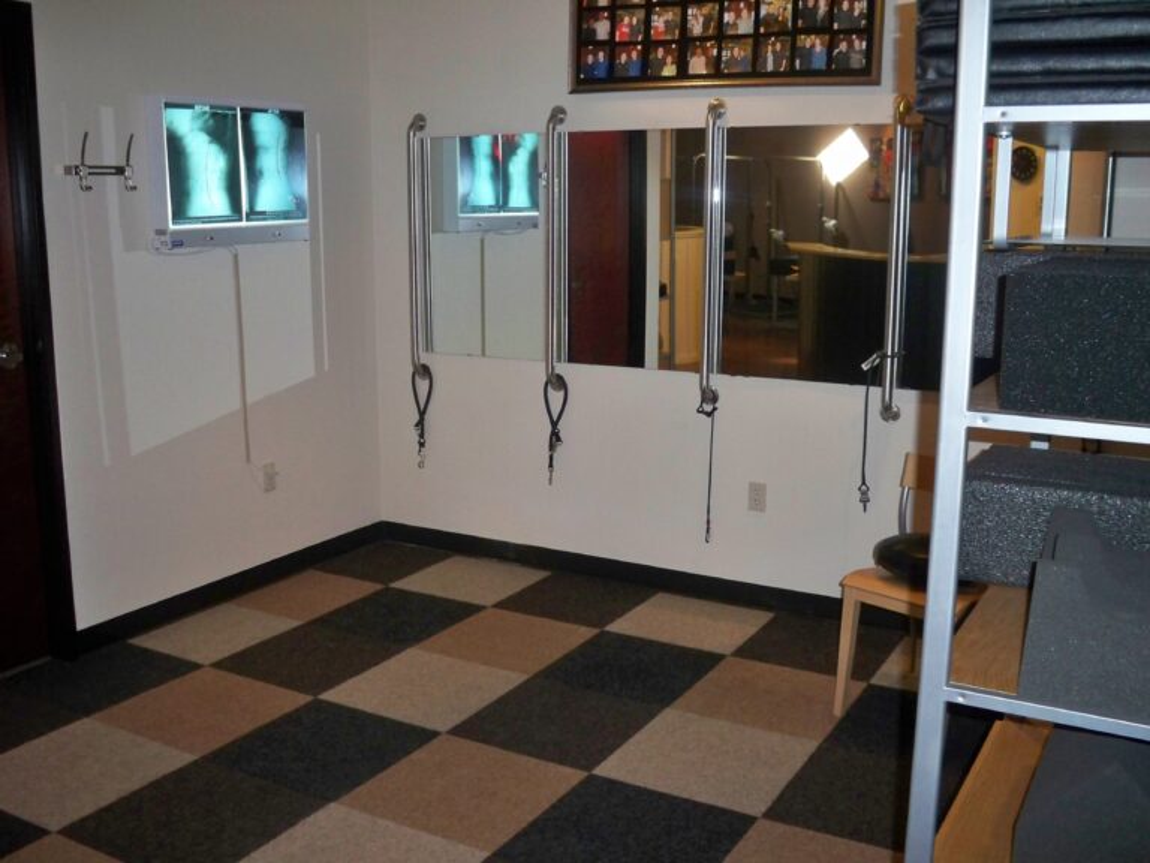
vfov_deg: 40.7
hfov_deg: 52.6
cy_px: 432
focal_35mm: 35
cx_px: 575
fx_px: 1163
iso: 250
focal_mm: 6.3
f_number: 3.1
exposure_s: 1/60
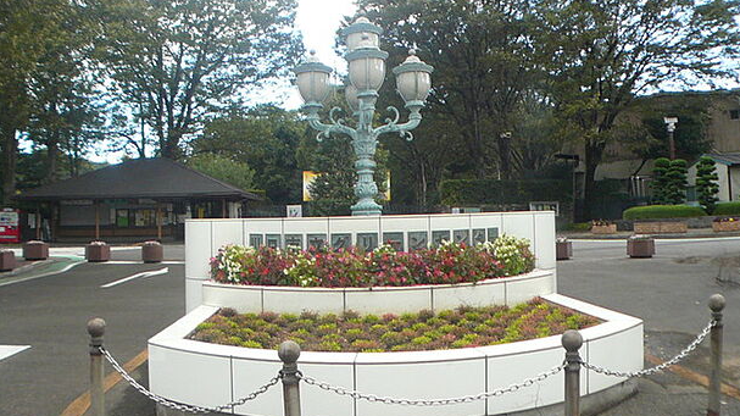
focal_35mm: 49
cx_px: 375
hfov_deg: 42.1
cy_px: 160
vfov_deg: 24.3
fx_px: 961
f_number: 2.8
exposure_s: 1/200
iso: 100
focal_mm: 4.7
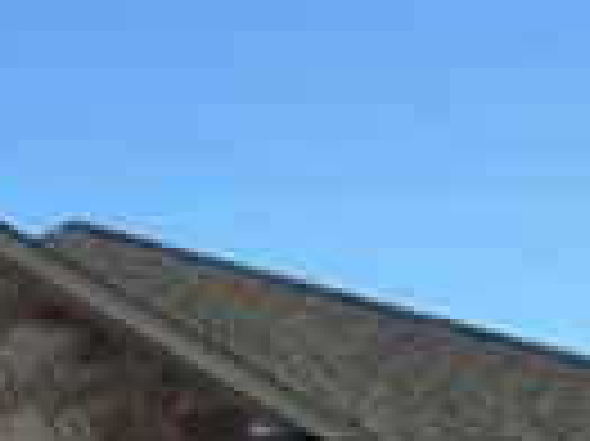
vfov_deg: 10.1
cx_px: -486
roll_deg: -0.1
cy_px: 680
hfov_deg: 12.6
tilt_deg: +4.1
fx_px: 2418
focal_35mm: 142
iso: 25
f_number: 2.2
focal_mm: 4.15
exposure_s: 1/680
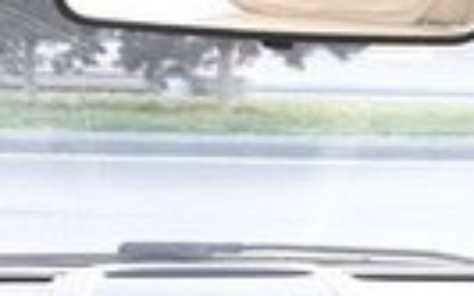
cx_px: 264
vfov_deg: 8.8
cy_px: 555
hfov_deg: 14.7
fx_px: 1834
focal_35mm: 142
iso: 125
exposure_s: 1/50
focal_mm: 3.6
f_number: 1.9
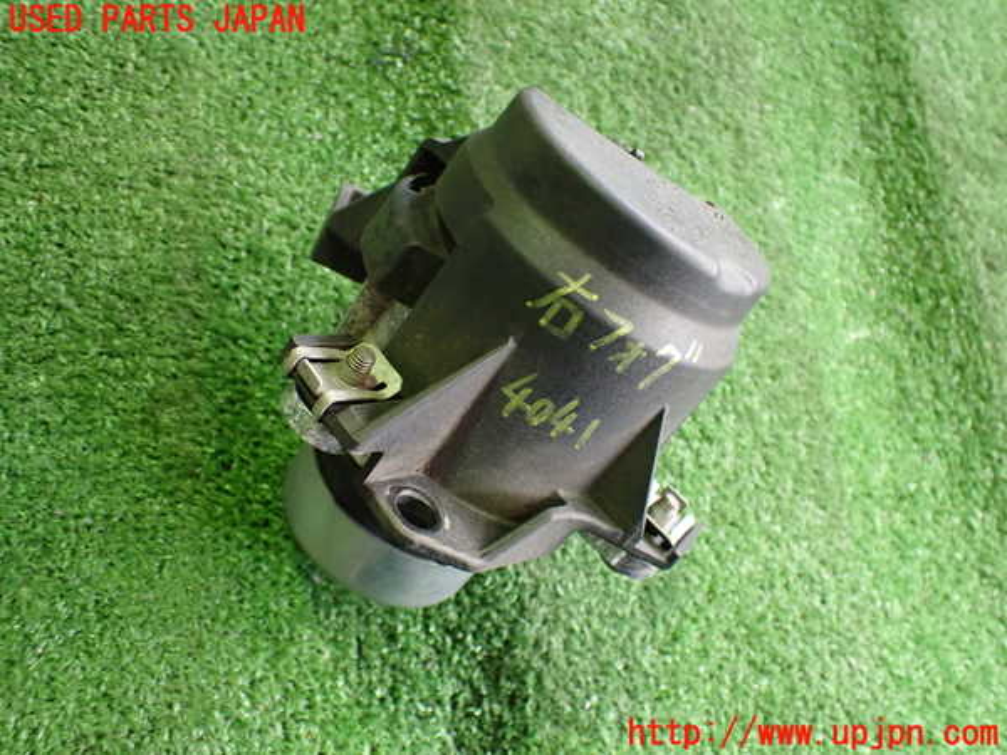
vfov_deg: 46.8
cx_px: 504
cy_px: 378
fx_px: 873
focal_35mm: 30
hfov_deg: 60.0
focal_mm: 5.4
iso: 800
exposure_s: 1/60
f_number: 2.3
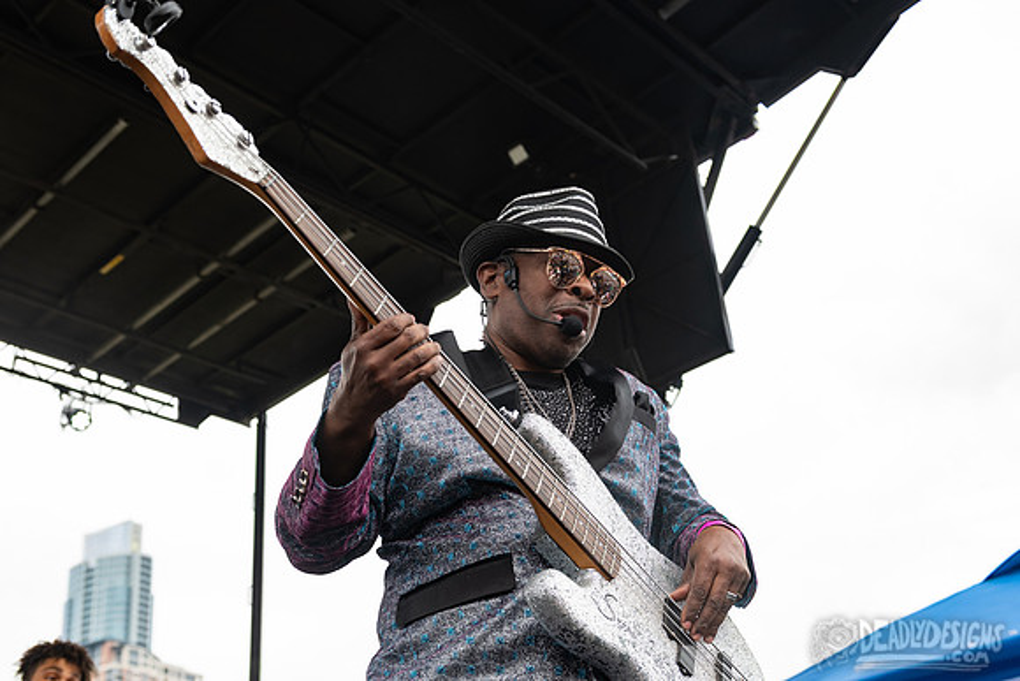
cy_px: 395
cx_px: 439
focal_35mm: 43
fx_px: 1215
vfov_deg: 31.2
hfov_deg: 45.4
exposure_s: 1/200
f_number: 4
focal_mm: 34
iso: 400
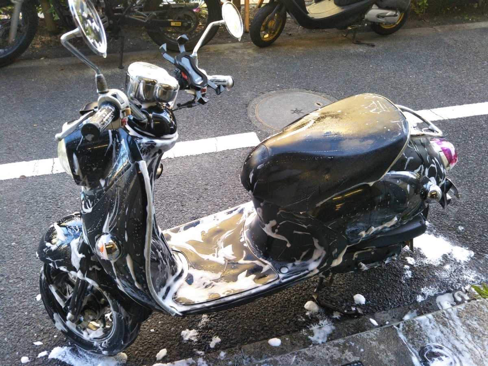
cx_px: 244
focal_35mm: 30
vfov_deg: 46.8
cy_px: 183
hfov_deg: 60.0
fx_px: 423
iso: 83
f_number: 2.2
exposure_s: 1/93
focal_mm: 4
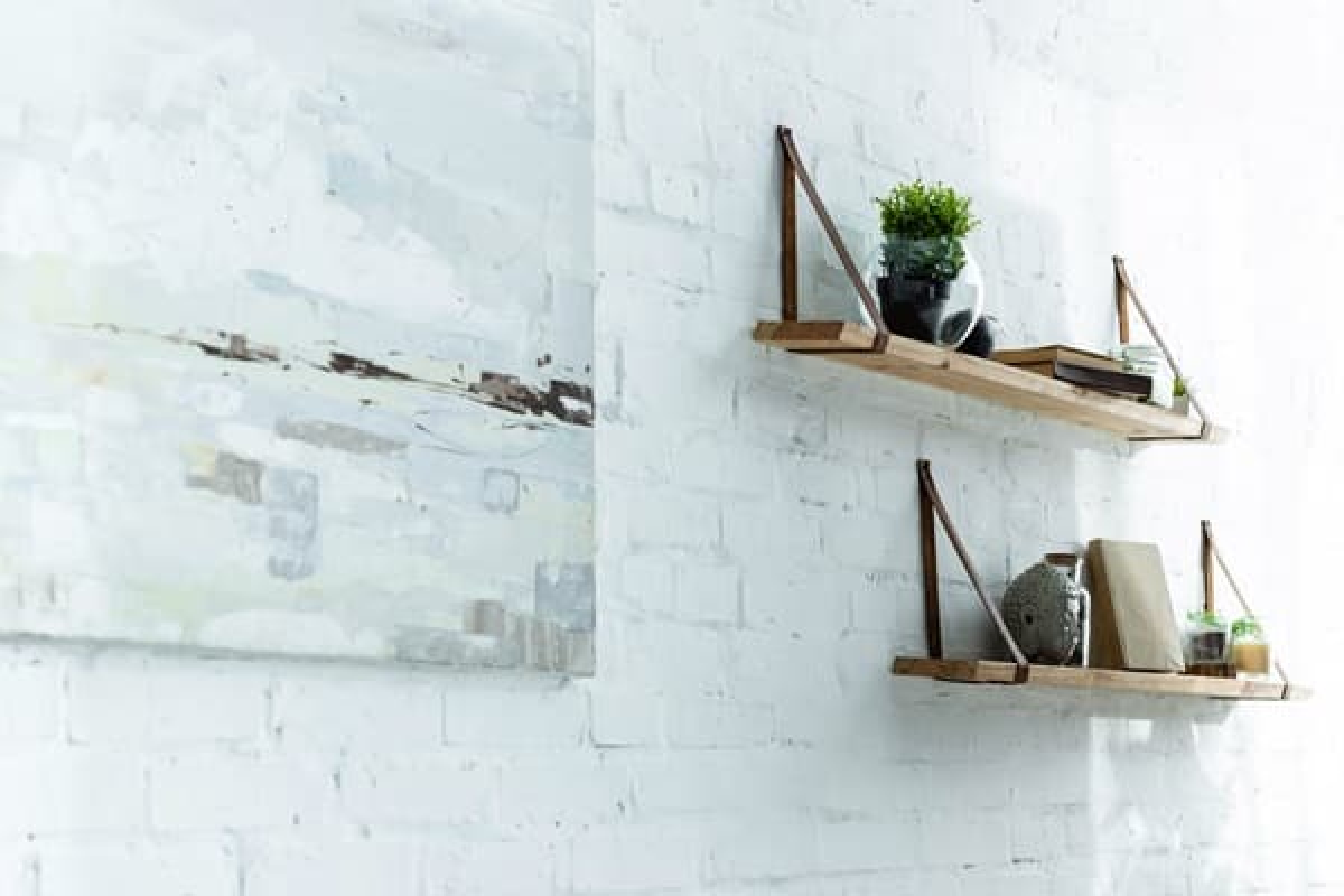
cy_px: 448
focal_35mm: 70
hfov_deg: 28.8
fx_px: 2613
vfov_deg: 19.5
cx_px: 672
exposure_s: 1/200
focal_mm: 70
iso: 100
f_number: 5
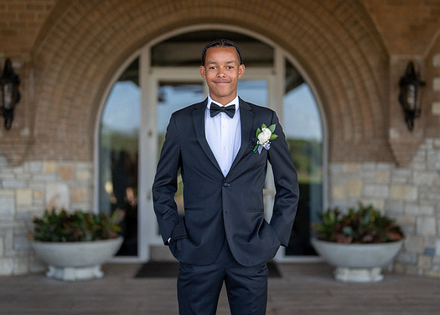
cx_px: 235
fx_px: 737
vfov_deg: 24.1
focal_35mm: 59
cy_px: 148
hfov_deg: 33.2
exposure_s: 1/1250
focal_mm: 50
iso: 160
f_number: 1.3
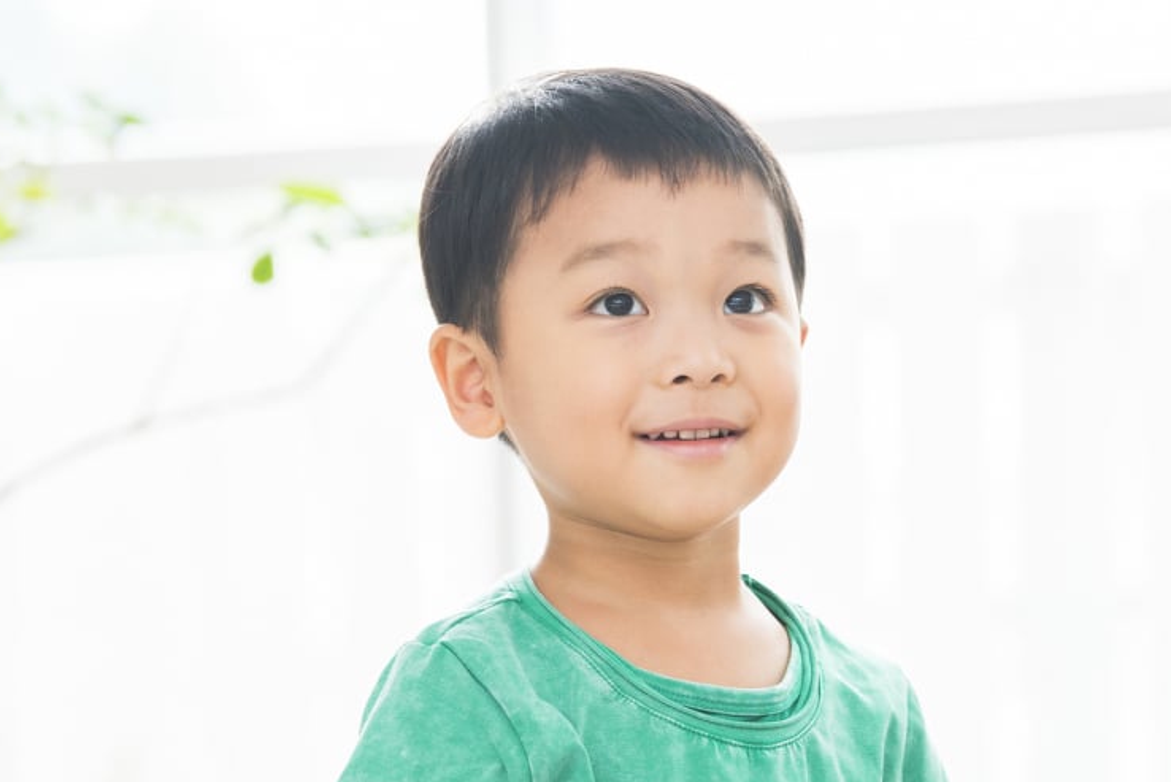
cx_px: 825
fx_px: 8462
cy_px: 467
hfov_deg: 7.9
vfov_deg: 5.3
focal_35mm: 260
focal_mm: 160
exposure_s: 1/250
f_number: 4
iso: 800
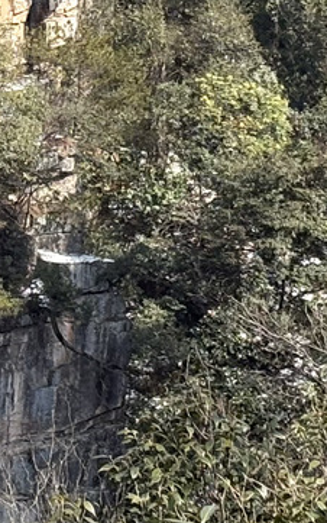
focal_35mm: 244
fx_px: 3475
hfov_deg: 5.4
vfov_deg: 8.5
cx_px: -98
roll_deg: -0.3
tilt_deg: +0.8
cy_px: -46
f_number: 1.6
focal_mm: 5.96
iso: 40
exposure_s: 1/1136
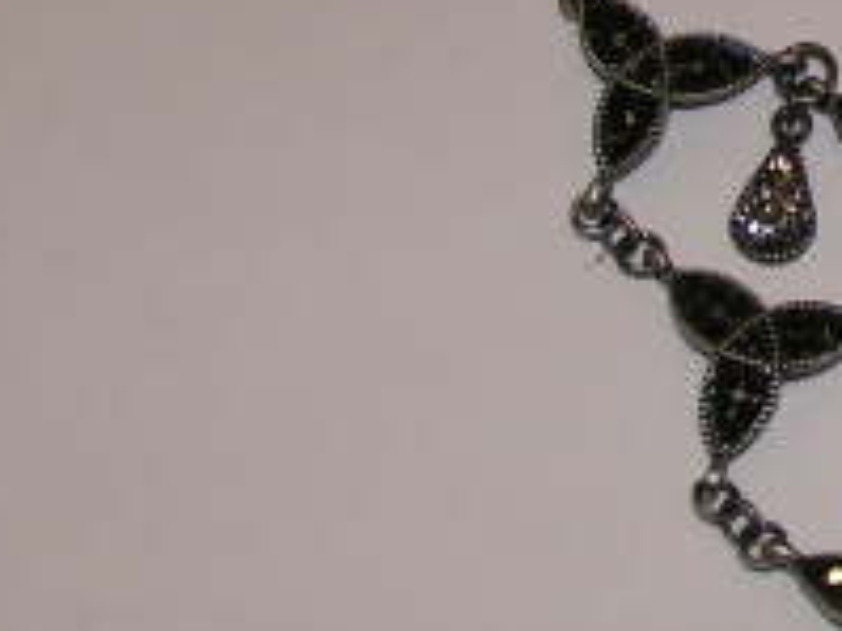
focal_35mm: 145
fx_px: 3525
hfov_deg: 13.2
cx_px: 1092
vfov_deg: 10.2
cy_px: 80
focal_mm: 6.9
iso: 80
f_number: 5.6
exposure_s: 1/50
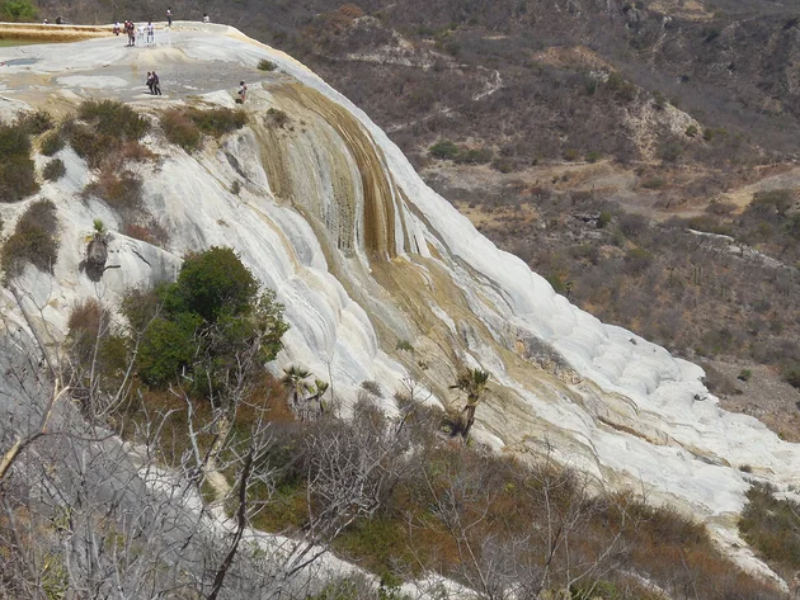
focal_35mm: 80
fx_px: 1850
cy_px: 270
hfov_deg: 24.4
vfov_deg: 18.4
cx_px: 387
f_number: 5.6
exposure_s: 1/1000
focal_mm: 11.3
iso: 125
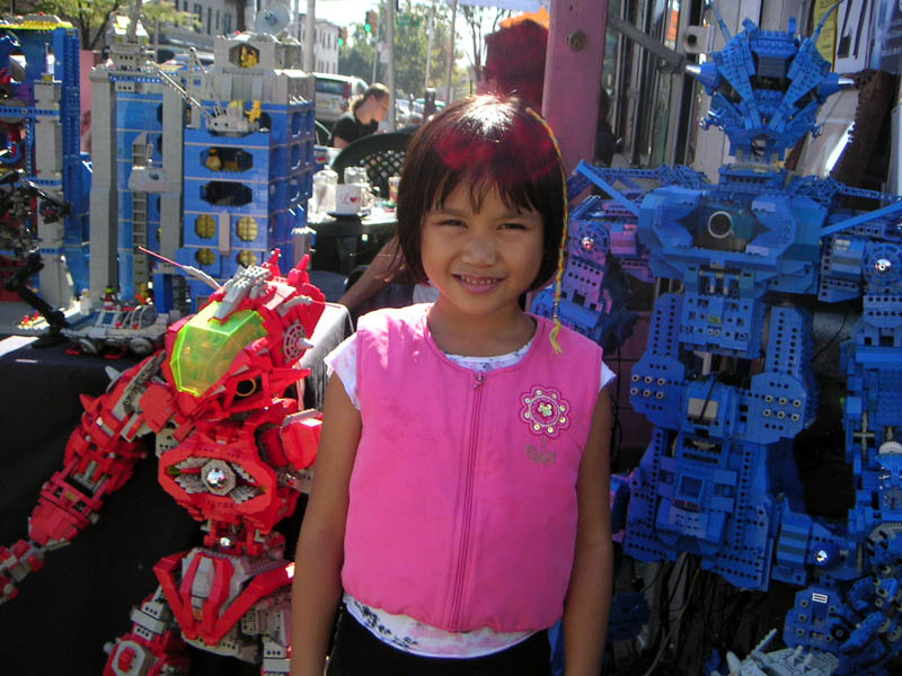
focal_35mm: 48
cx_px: 451
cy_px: 338
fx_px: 1251
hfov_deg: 39.7
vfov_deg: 30.3
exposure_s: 1/250
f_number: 2.9
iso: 50
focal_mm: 7.5
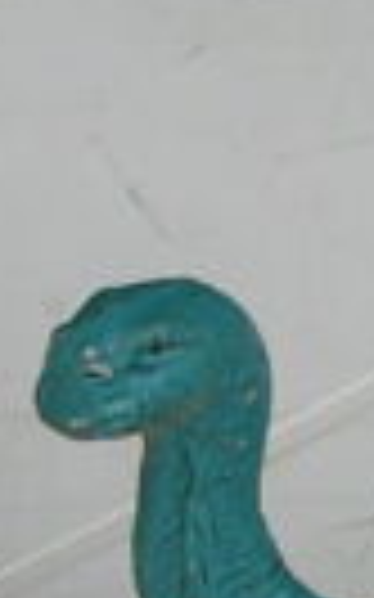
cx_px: 419
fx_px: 4539
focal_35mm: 278
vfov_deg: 7.5
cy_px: 580
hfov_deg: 4.7
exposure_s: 1/250
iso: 64
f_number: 3.1
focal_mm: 6.3
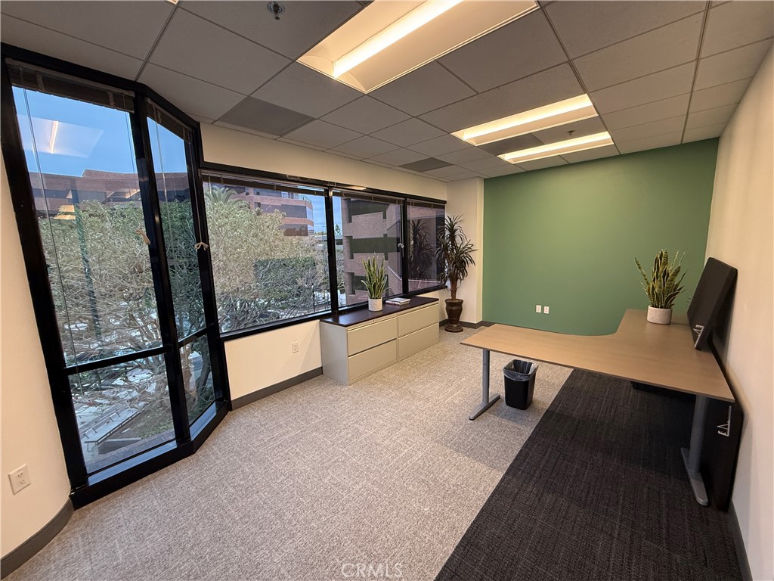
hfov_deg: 102.1
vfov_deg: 85.7
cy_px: 290
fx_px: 313
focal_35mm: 14
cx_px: 387
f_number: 2.2
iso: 250
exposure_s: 1/99
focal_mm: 2.22
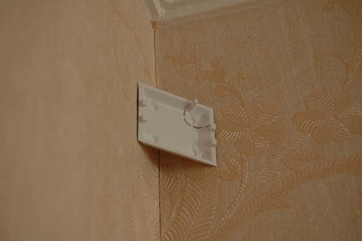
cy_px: 120
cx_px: 181
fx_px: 829
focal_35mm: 82
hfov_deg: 24.6
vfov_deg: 16.5
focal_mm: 55
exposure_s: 1/60
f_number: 5.6
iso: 500
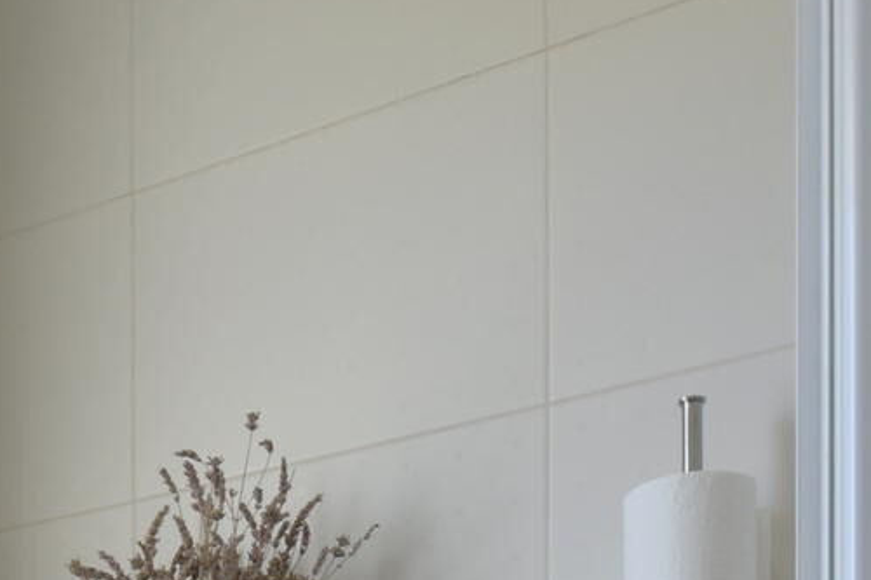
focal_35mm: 72
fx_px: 1741
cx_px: -12
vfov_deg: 15.8
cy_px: 1076
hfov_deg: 26.5
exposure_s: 1/80
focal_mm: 10
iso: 200
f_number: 4.5
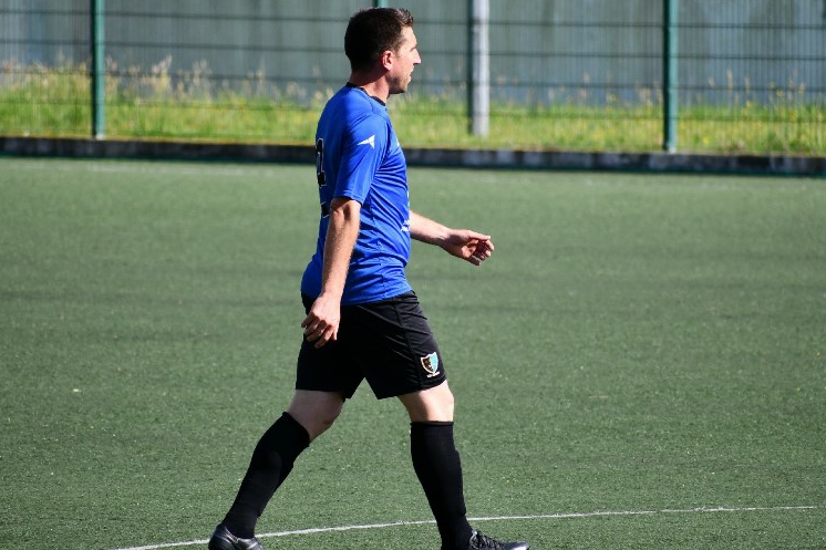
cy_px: 286
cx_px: 431
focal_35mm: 618
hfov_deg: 3.3
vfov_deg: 2.2
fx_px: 14176
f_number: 6.3
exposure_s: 1/1000
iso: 320
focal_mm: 300
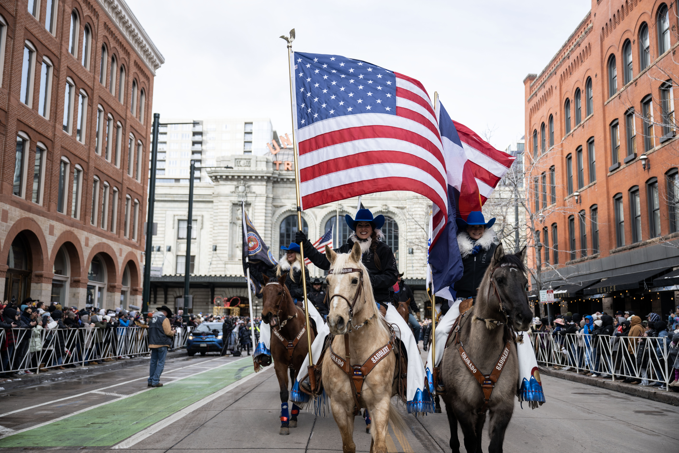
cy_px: 226
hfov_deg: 54.4
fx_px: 660
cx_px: 340
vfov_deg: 37.9
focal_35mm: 35
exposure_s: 1/500
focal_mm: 35
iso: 64
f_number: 2.8
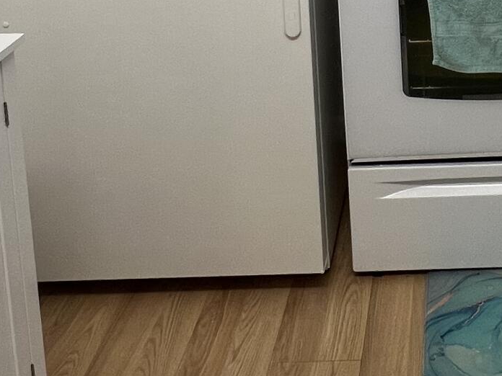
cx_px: 450
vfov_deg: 22.2
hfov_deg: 32.7
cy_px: -167
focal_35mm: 56
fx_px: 812
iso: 100
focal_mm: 1.57
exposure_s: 1/120
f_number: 1.8
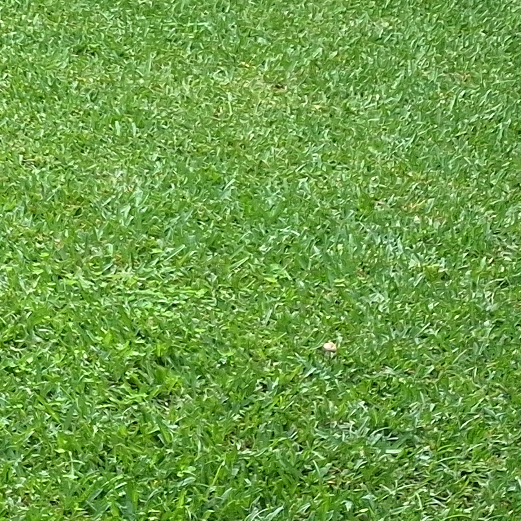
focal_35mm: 103
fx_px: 1754
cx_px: -735
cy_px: -238
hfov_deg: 12.9
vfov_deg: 15.7
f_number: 1.8
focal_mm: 5.54
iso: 40
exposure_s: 1/481
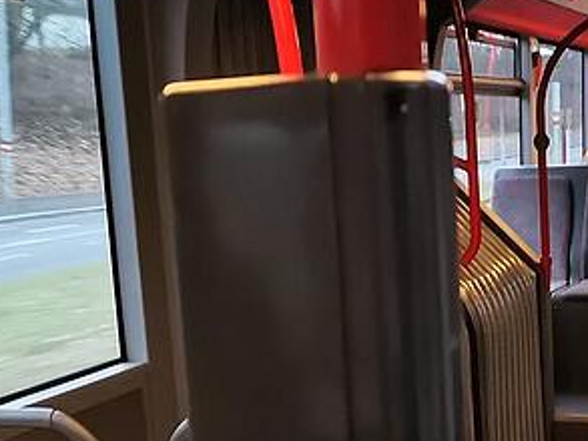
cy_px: 317
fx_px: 1207
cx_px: 484
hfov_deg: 26.8
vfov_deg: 20.6
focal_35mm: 71
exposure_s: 1/33.3
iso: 800
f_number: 1.8
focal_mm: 4.75
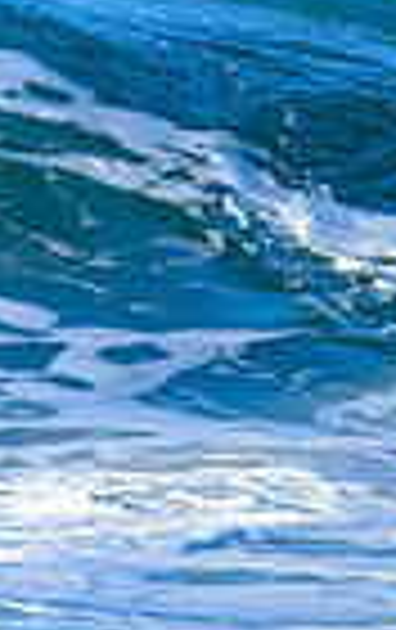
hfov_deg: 0.4
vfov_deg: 0.6
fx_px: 58040
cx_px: -688
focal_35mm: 3375
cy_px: 11
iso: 720
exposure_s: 1/2000
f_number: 8
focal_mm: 800
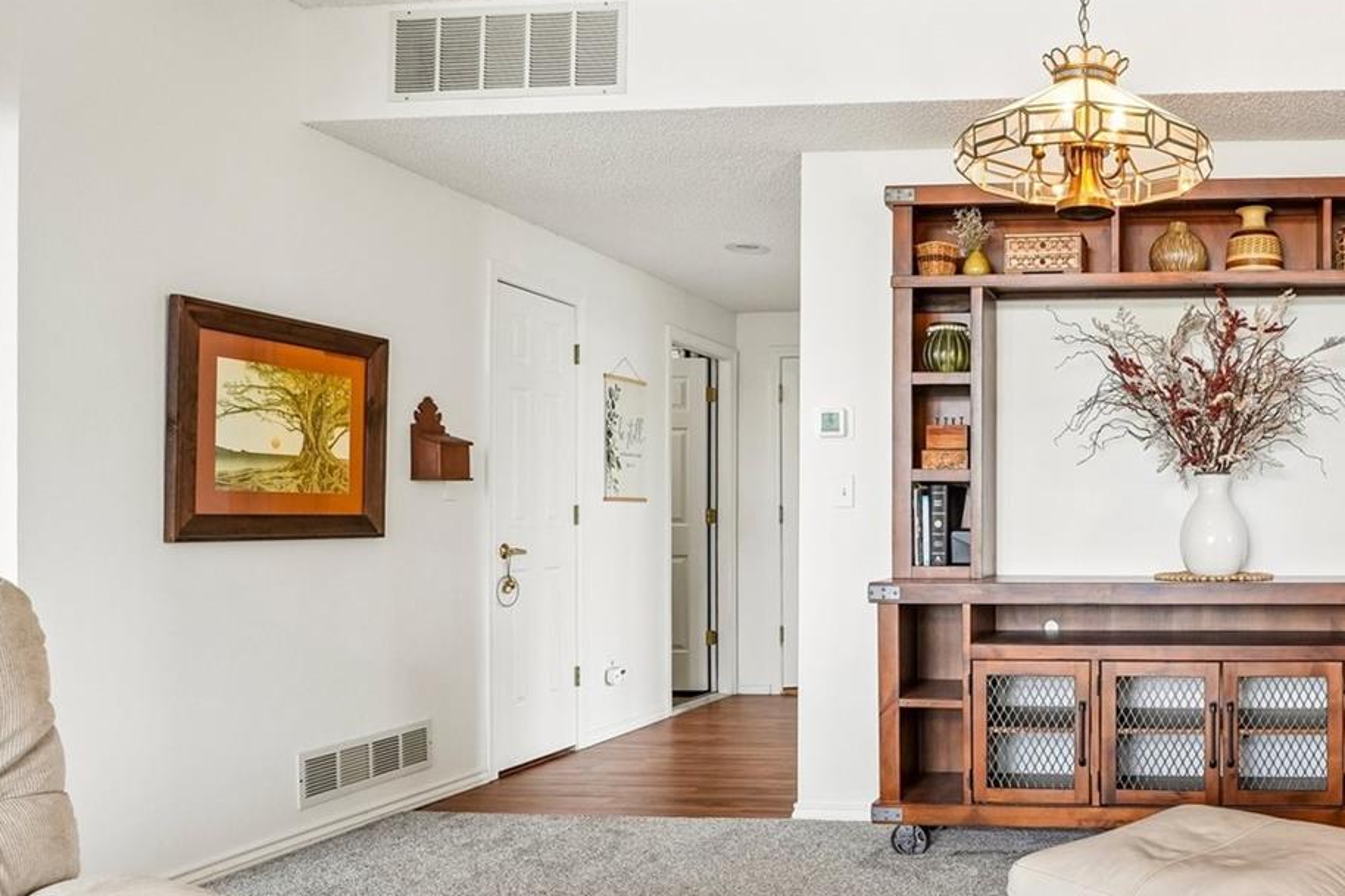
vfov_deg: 45.0
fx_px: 1079
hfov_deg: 57.2
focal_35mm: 29
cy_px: 515
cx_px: 1145
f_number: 8
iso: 500
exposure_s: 1/30
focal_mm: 11
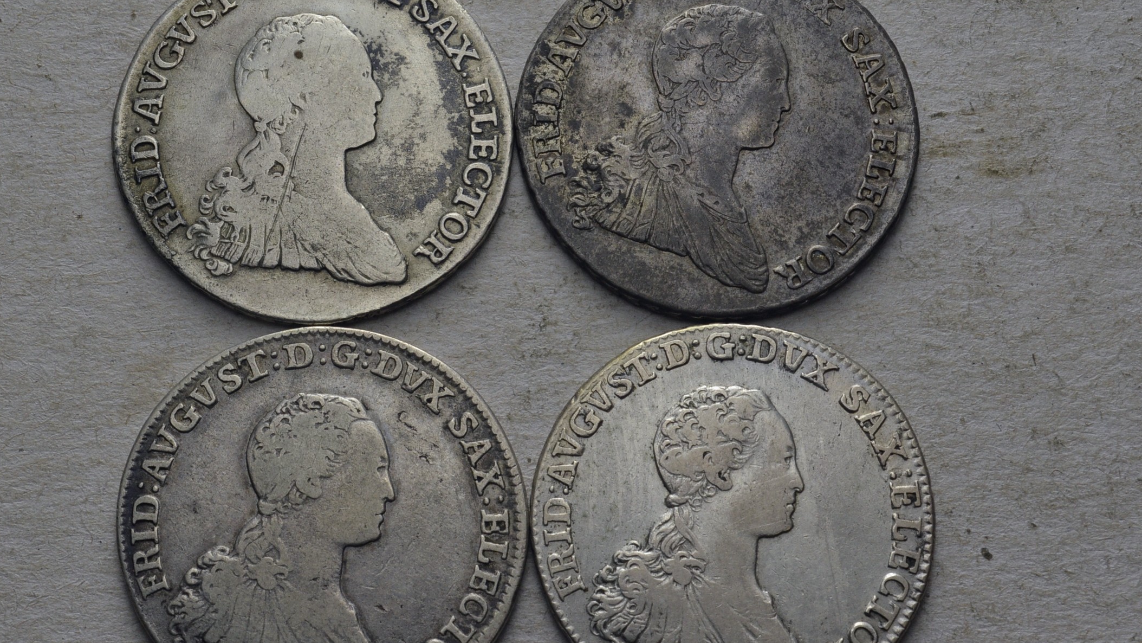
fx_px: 2332
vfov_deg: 15.7
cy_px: 344
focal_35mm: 77
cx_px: 576
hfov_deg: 27.5
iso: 400
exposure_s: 1/250
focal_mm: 42
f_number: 14
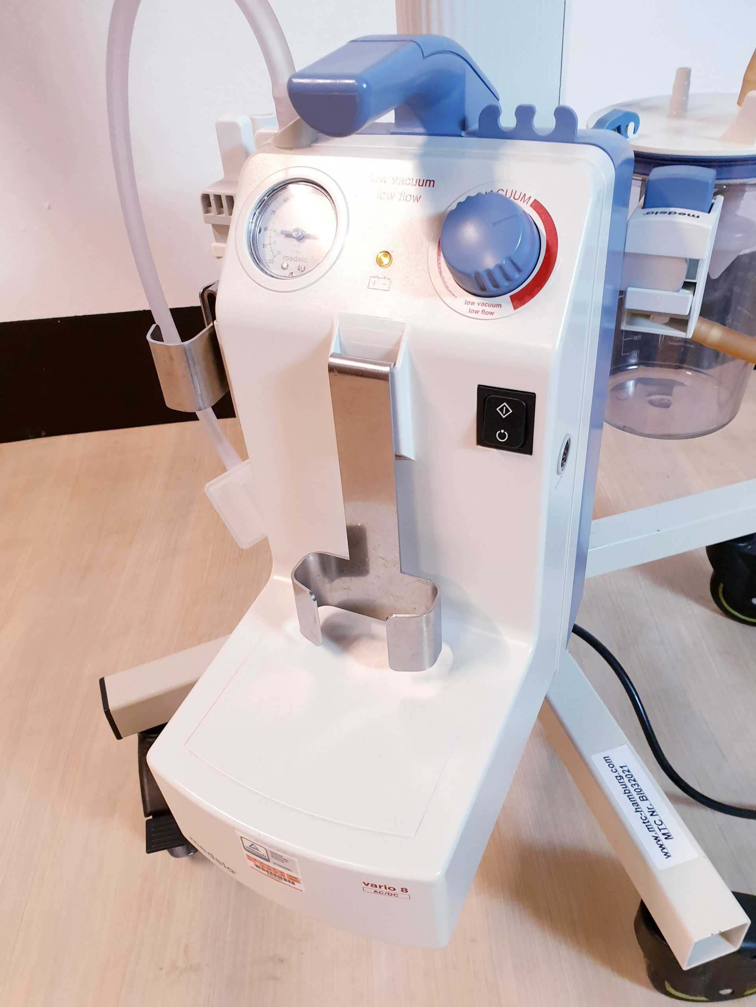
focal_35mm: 26
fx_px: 757
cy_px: 504
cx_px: 378
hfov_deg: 53.1
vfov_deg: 67.3
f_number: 2.4
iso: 200
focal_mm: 4.3
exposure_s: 1/50
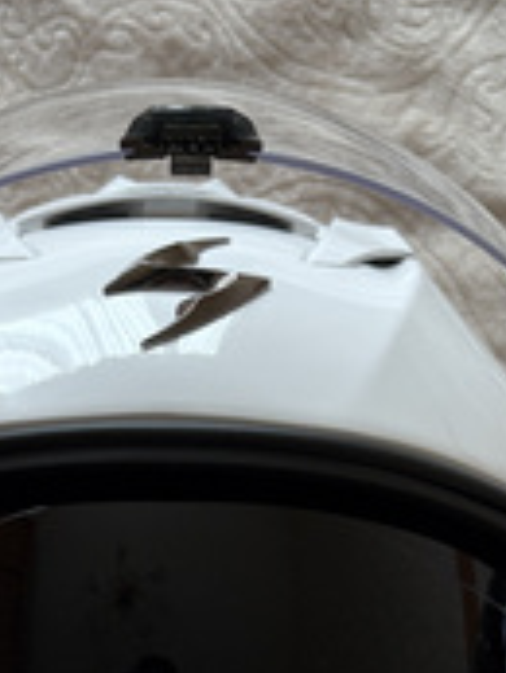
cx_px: 134
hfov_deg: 19.5
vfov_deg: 24.5
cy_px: 704
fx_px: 1460
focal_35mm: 75
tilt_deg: -79.7
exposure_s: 1/77
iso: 125
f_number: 1.6
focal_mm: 5.96
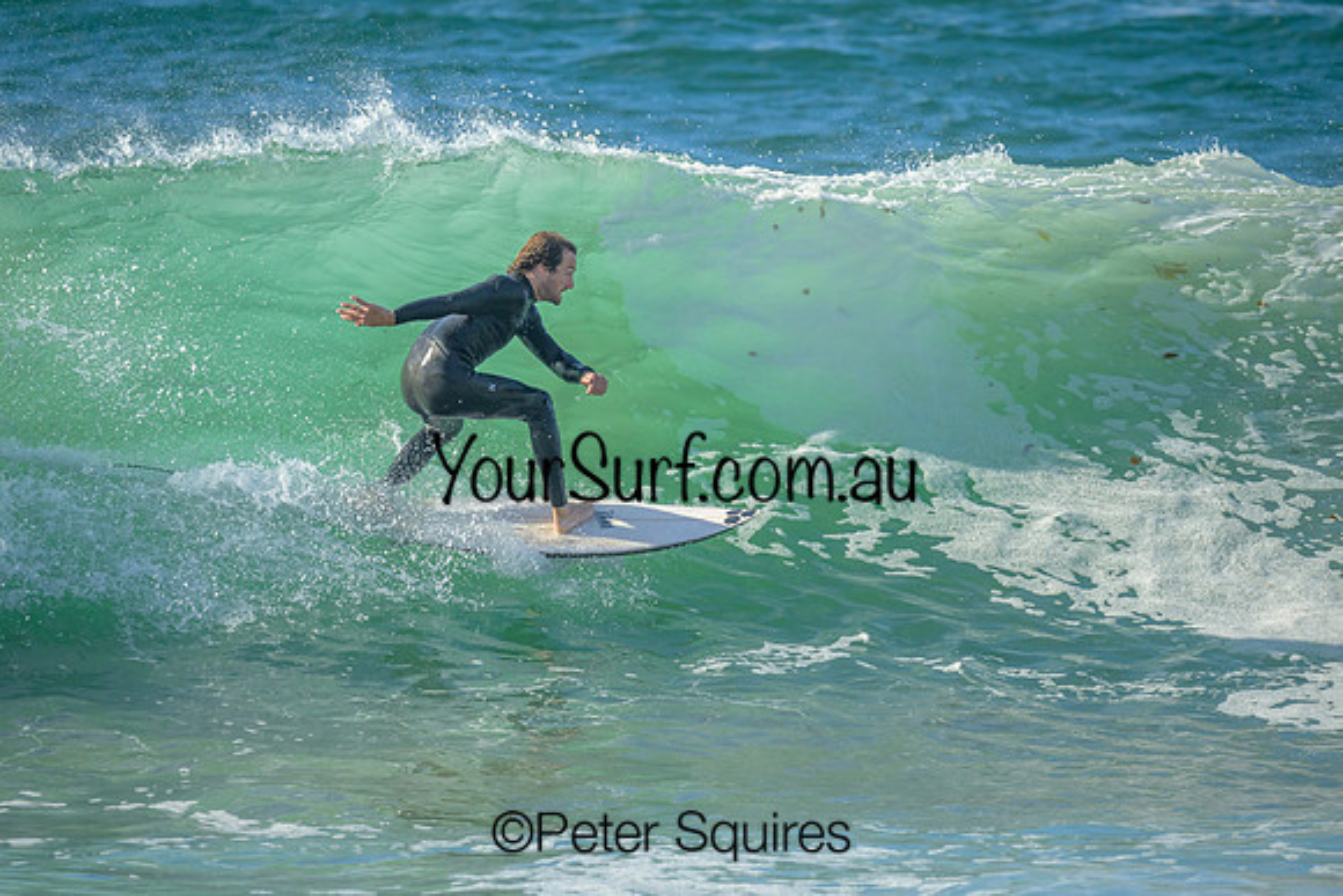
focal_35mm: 991
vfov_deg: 1.4
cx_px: 548
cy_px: 443
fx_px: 36985
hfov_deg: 2.1
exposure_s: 1/2000
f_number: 6.3
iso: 640
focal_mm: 800
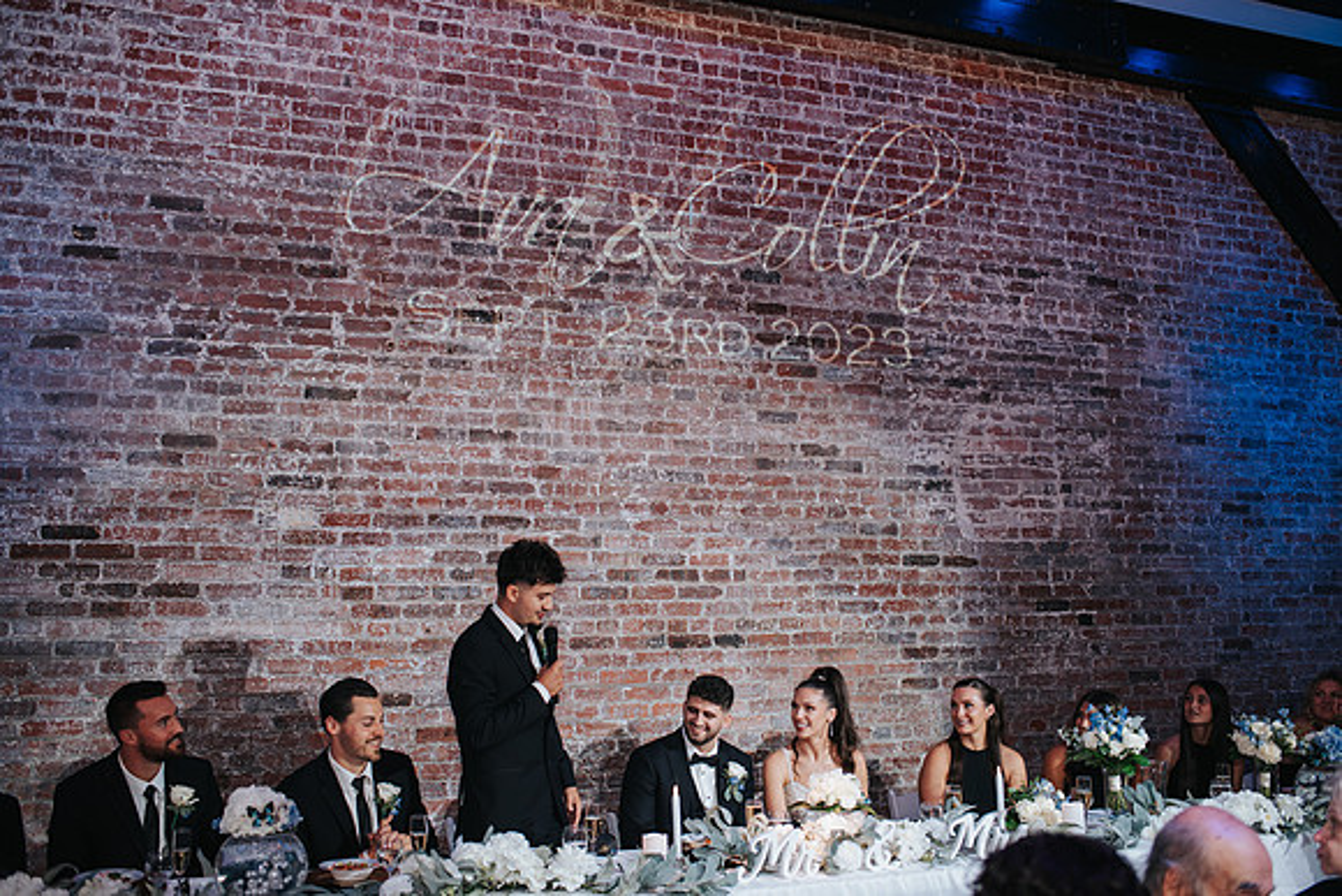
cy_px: 448
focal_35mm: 35
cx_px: 671
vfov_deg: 37.9
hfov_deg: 54.4
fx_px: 1305
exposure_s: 1/200
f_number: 2.8
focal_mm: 35
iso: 900
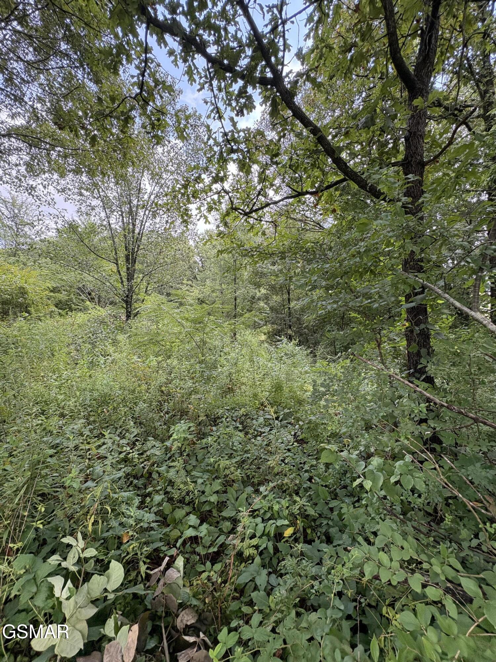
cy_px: 331
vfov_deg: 102.1
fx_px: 267
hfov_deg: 85.7
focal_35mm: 14
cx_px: 248
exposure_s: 1/209
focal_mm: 2.22
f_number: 2.2
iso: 64
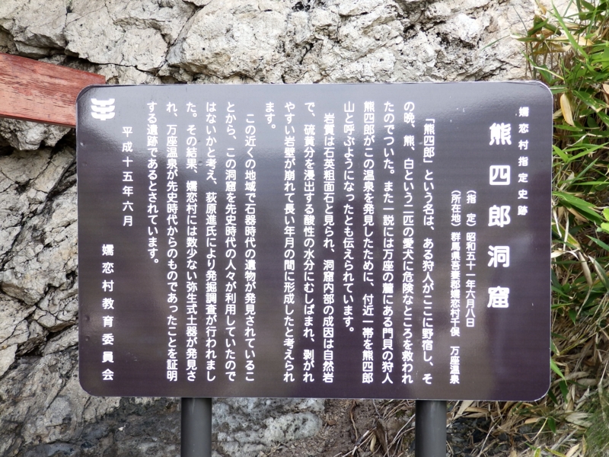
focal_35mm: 46
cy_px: 228
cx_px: 304
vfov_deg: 31.5
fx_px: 809
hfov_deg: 41.2
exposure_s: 1/60
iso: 80
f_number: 4.2
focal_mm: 8.2
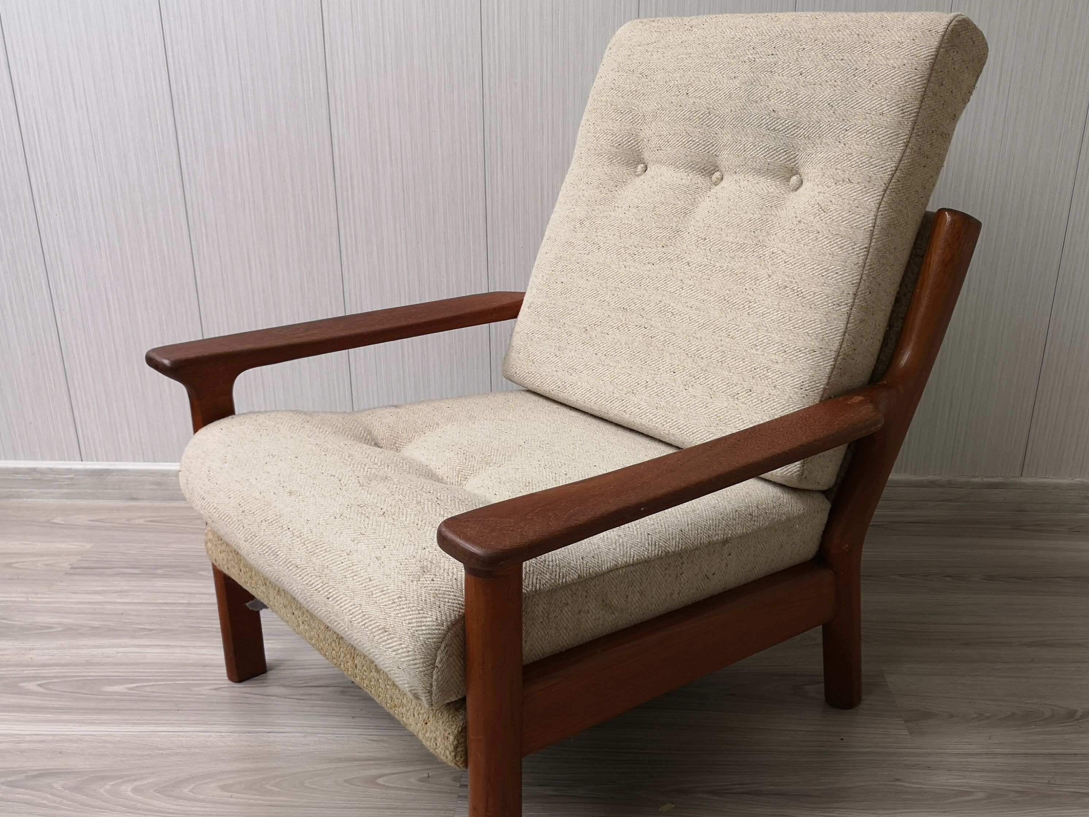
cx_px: 636
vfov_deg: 42.9
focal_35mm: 33
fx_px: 1038
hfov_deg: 55.1
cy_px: 460
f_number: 1.8
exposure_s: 1/60
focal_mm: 5.58
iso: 100
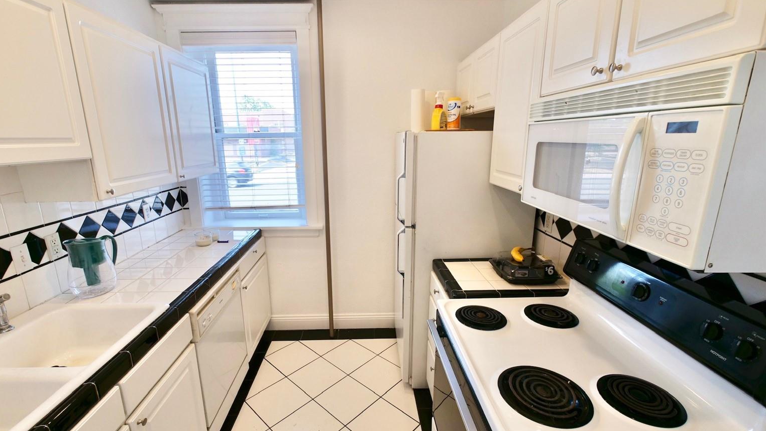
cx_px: 365
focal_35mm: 16
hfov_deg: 99.3
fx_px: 325
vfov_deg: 67.1
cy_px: 219
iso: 200
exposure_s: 1/100
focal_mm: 7
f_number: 4
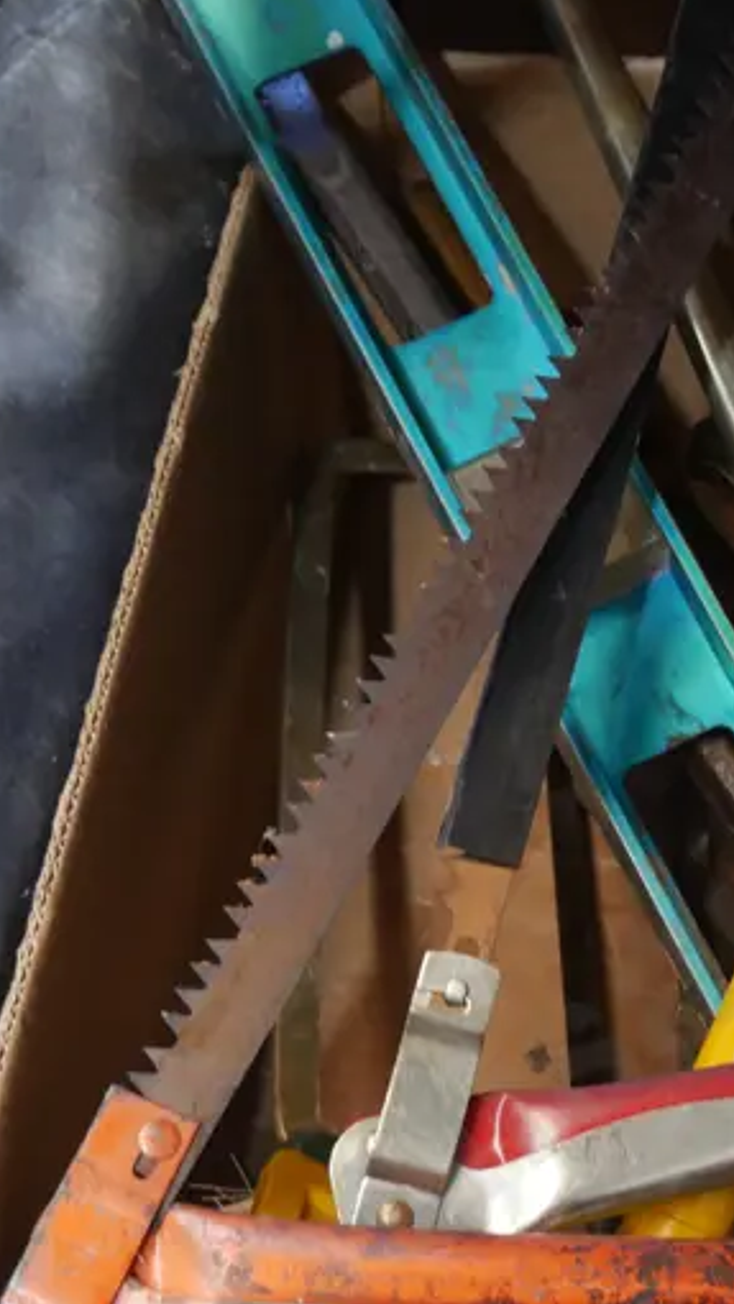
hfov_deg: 16.7
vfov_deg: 29.9
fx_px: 2421
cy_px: 899
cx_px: 795
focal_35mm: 70
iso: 1000
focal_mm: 16
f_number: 3.6
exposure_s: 1/60
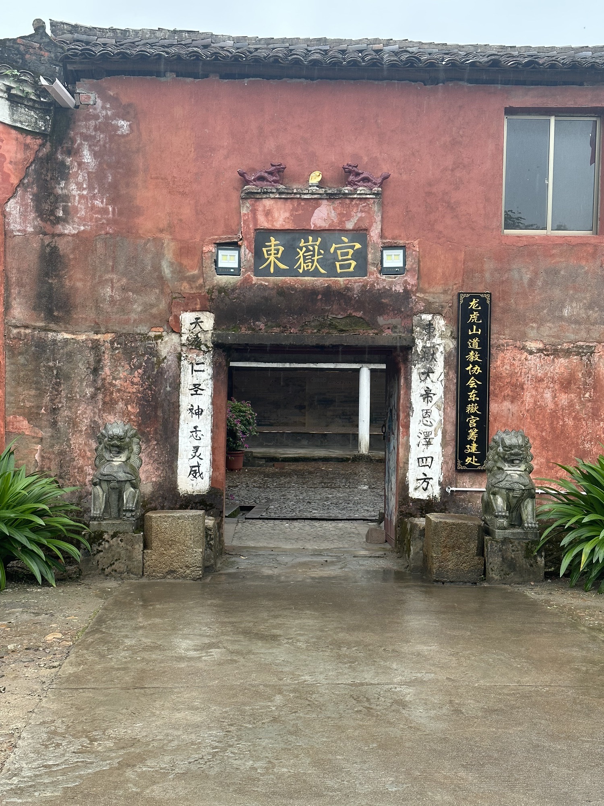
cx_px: 302
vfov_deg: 39.7
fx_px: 1117
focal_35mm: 48
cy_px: 403
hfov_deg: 30.3
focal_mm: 6.86
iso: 64
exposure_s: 1/221
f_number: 1.78
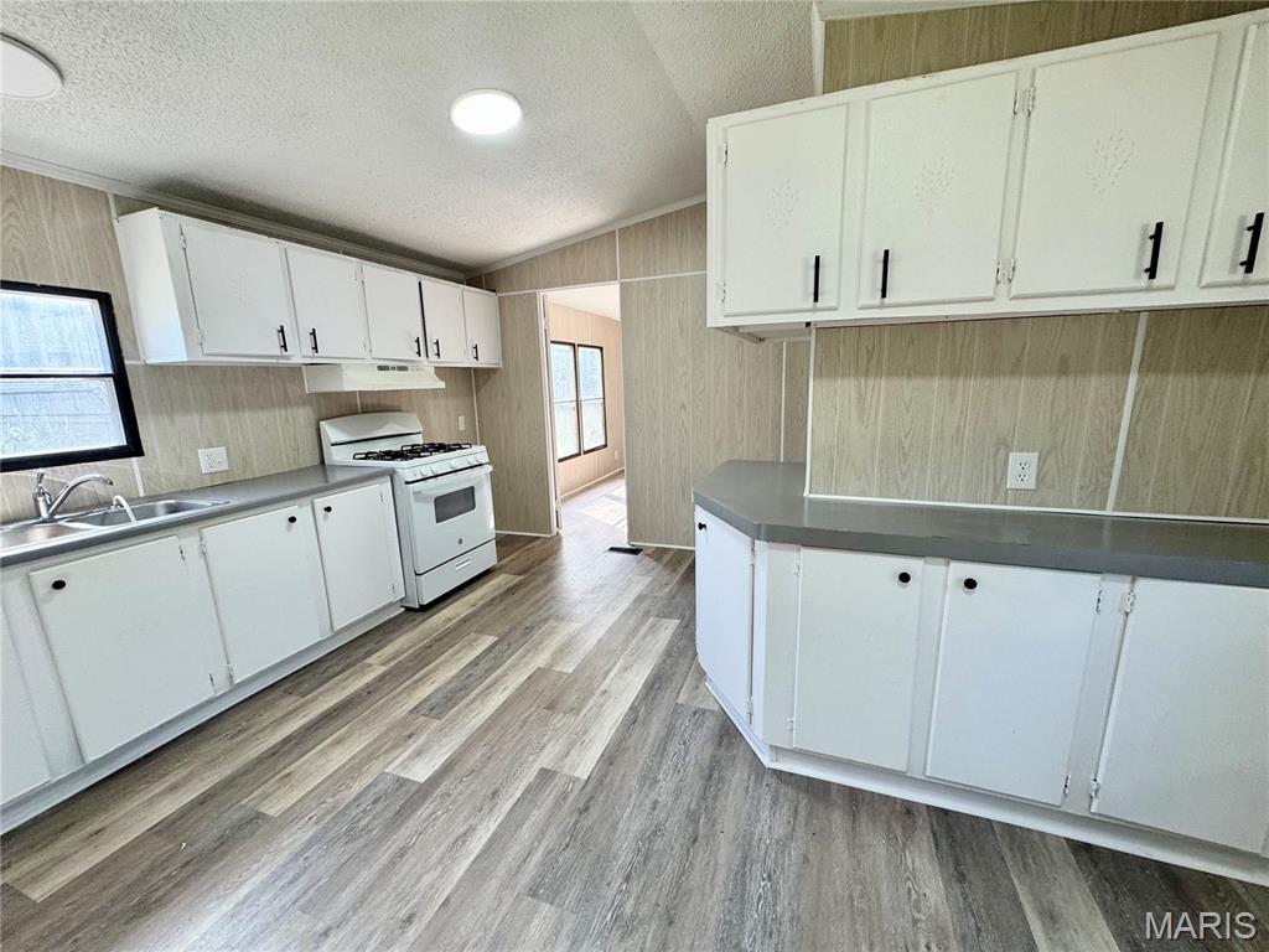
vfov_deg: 85.7
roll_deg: +3.3
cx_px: 634
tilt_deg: -11.0
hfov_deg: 102.1
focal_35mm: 14
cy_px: 476
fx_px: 513
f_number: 2.2
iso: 125
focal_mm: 2.22
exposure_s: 1/120
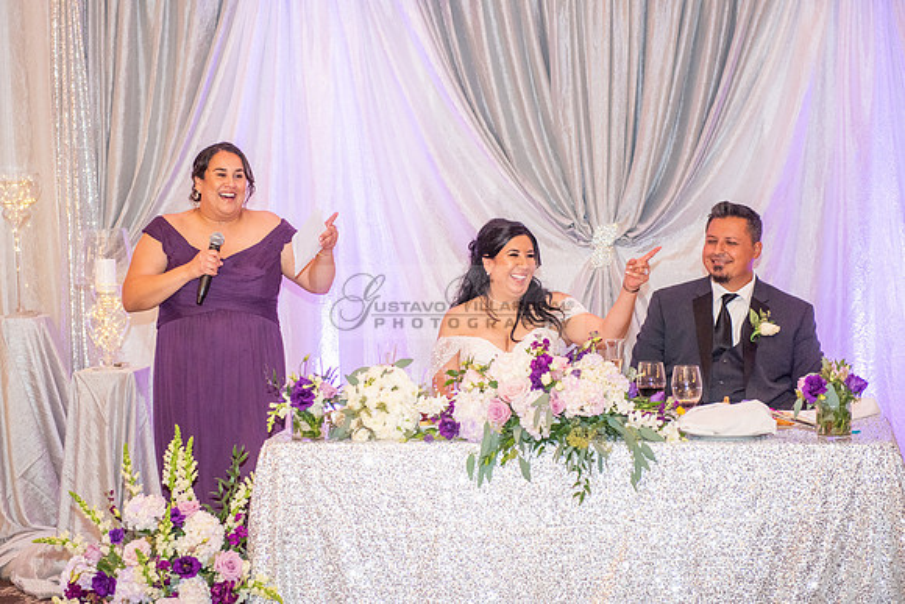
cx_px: 405
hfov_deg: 25.8
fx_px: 1972
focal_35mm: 78
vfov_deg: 17.4
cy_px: 302
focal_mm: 70
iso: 1600
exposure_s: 1/160
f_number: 3.5
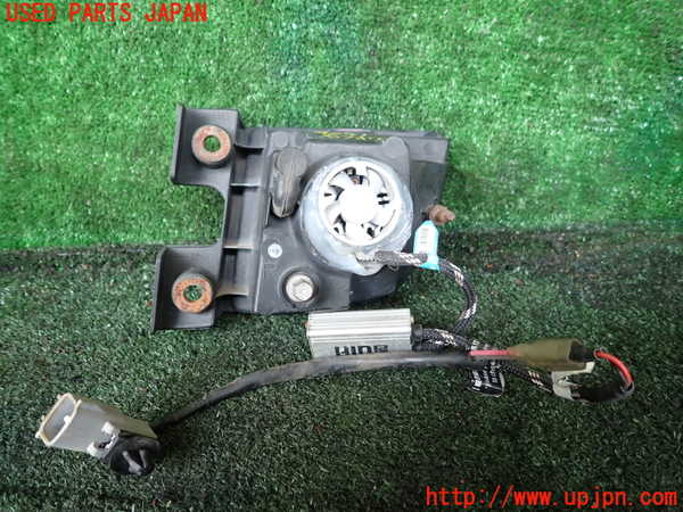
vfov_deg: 54.9
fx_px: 493
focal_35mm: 25
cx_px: 342
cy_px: 256
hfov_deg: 69.4
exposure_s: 1/60
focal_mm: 4.5
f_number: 2
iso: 200
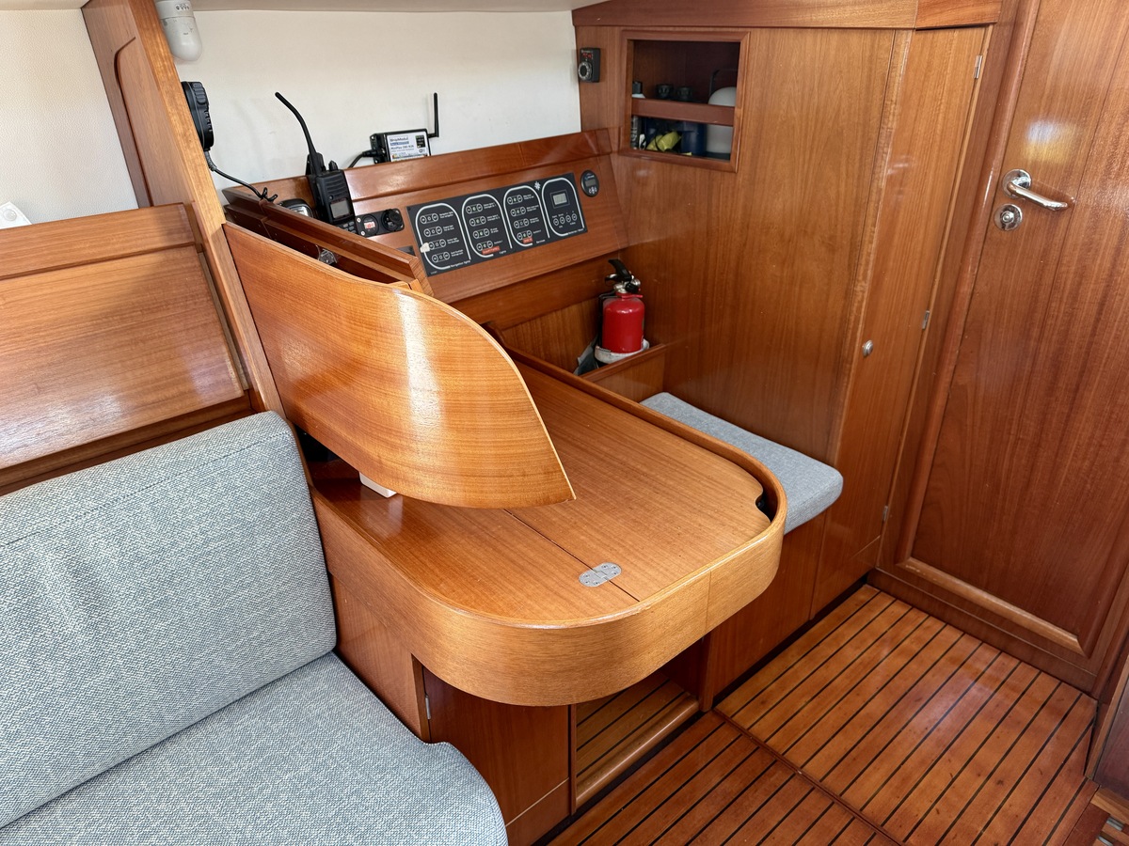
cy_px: 423
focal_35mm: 24
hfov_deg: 71.6
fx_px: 783
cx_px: 564
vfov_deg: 56.8
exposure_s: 1/85
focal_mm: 6.76
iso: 200
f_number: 1.78
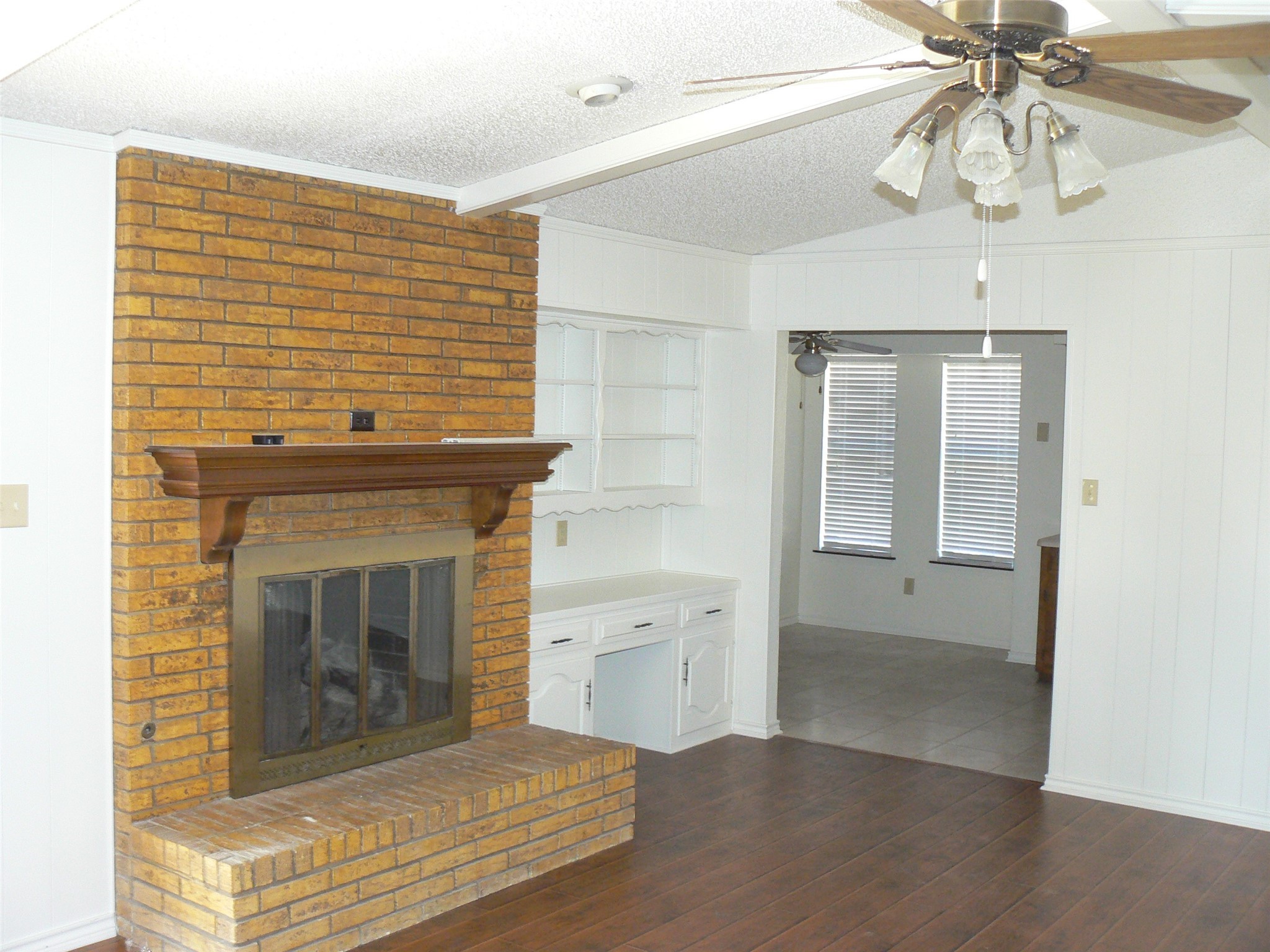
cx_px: 635
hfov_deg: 51.4
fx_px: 1321
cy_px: 476
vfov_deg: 39.7
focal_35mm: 36
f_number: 2.8
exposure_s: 1/30
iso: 200
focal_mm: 6
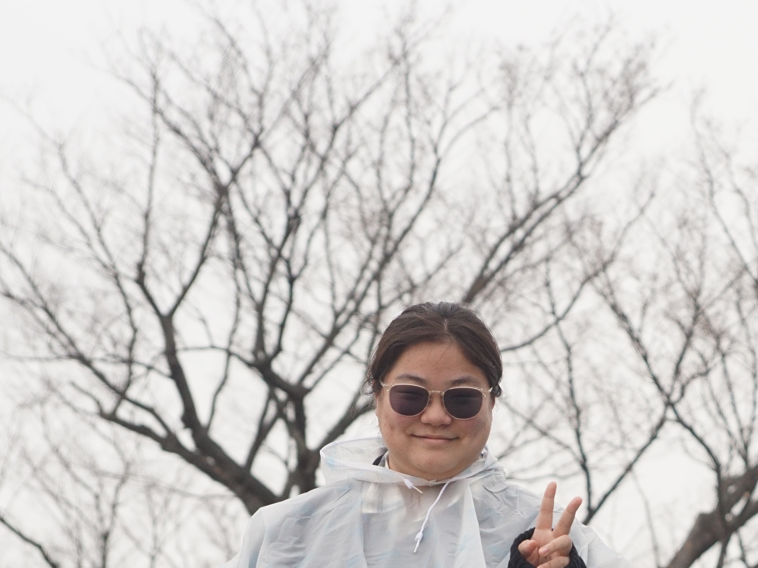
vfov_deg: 8.5
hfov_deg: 11.3
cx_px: 799
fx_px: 3790
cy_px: 522
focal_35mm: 173
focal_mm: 55
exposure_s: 1/2000
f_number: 4
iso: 500
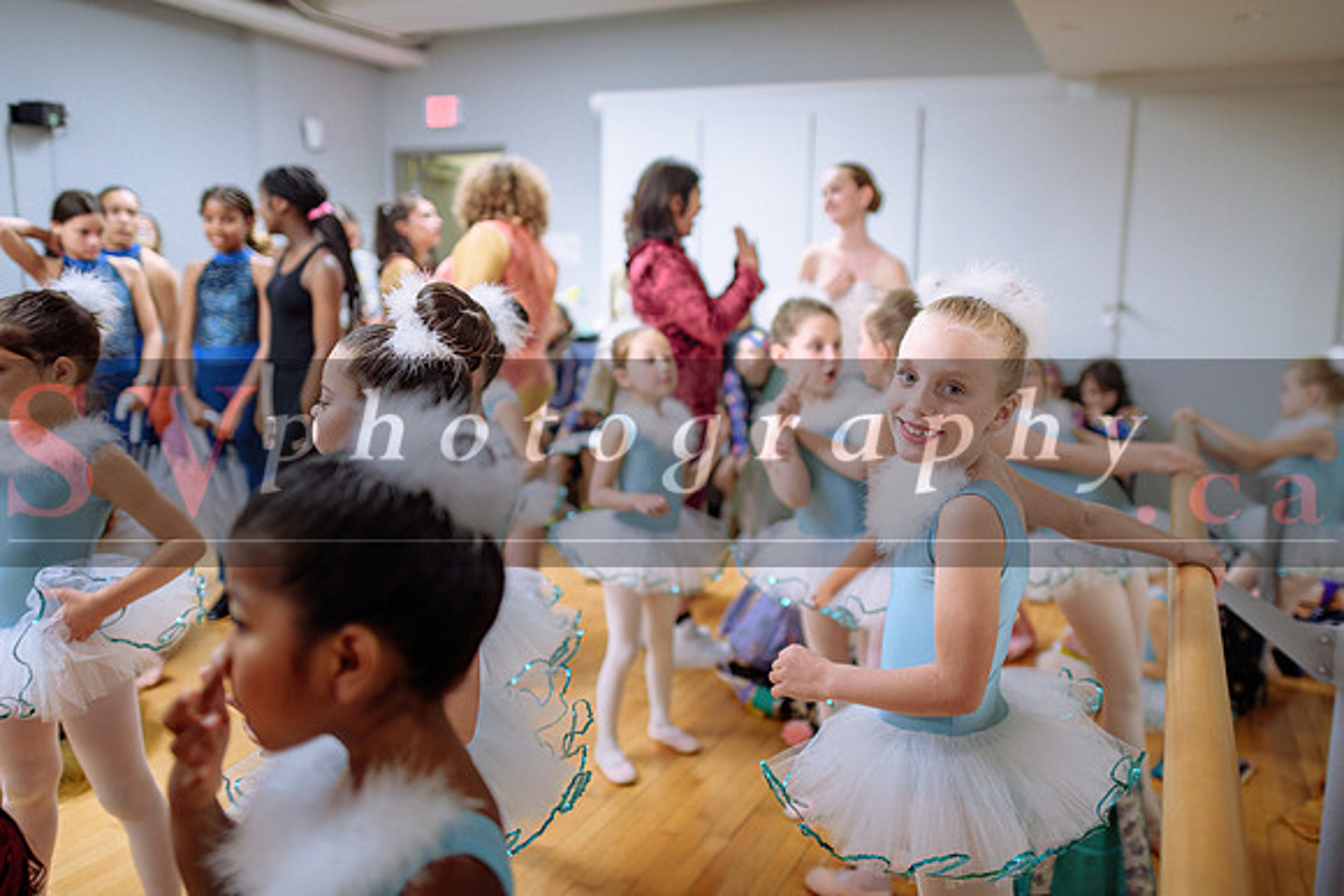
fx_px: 969
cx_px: 727
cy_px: 412
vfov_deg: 49.6
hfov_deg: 69.4
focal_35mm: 26
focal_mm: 24
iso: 800
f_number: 1.4
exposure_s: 1/250
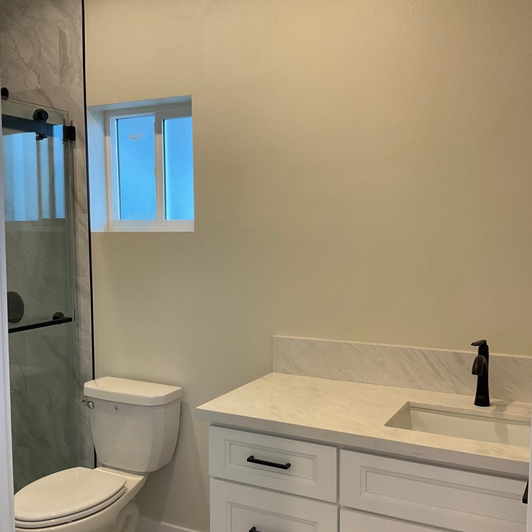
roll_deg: -0.4
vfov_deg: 47.2
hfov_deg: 47.2
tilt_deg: -4.6
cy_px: 288
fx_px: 609
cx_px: 266
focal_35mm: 35
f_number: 1.8
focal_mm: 3
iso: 40
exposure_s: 1/60
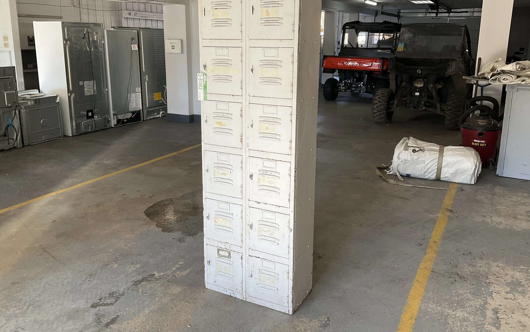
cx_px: 266
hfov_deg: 61.2
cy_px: 144
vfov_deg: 40.5
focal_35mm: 31
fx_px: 448
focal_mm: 3
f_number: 1.8
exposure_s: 1/120
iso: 32
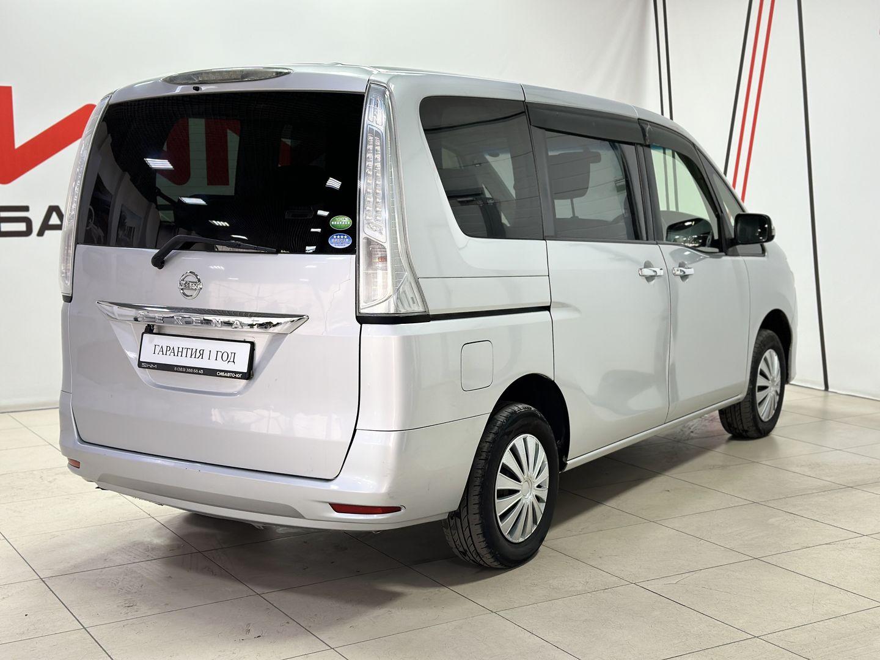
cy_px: 330
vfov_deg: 30.3
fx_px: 1220
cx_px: 440
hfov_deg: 39.7
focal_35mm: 48
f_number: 1.78
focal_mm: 6.86
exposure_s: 1/100
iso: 100
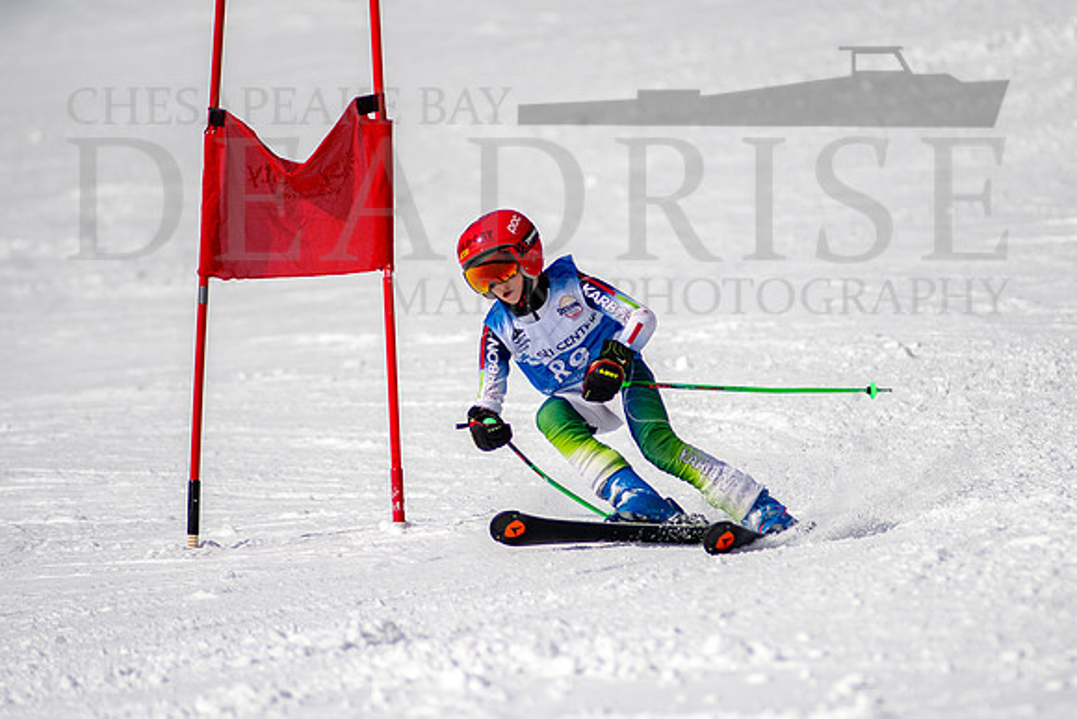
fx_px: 16322
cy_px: 391
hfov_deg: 3.8
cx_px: 599
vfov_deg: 2.5
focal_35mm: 545
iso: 100
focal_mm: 300
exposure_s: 1/6400
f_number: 2.8
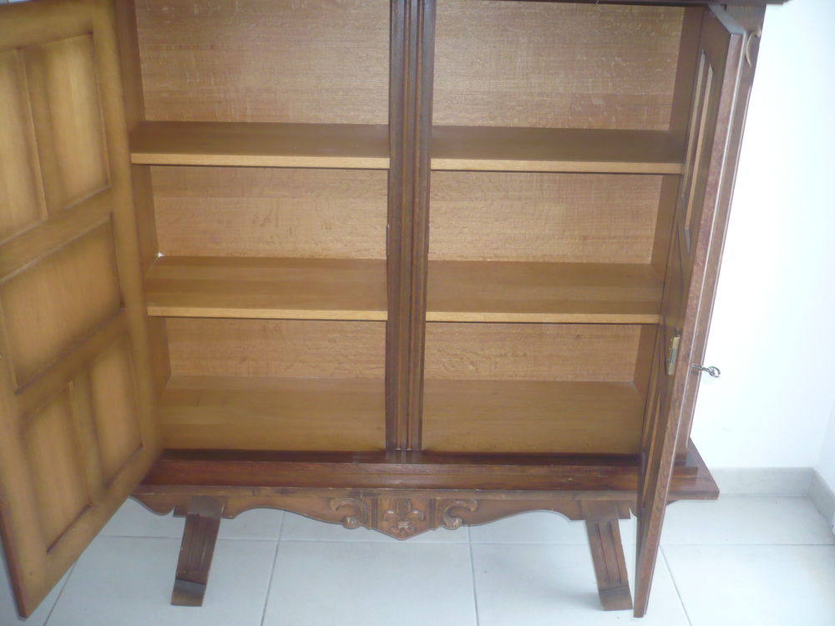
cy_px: 313
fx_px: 844
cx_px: 418
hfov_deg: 52.6
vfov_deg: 40.7
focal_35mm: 35
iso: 200
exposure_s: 1/30
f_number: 2.8
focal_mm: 5.8
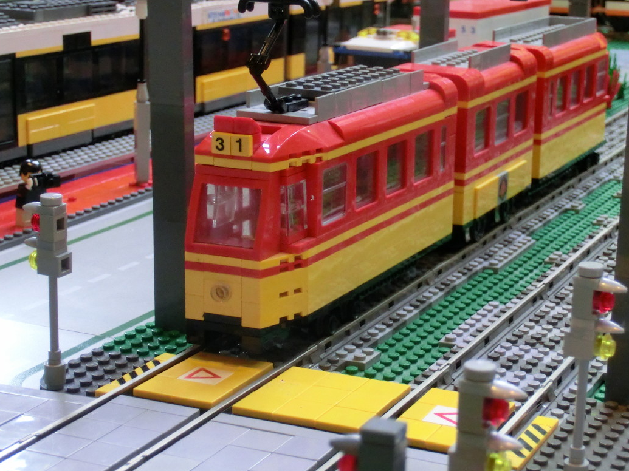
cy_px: 249
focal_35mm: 94
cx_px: 380
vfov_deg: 15.7
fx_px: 1708
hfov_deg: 20.8
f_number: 4.9
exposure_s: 1/60
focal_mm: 13.48
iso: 640
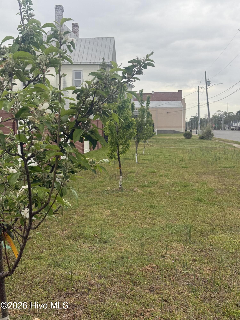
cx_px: 120
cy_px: 160
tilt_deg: -4.8
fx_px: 444
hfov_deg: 30.3
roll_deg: -0.9
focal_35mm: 48
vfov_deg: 39.7
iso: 80
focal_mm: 6.76
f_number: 1.78
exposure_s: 1/754
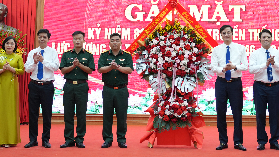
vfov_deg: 19.8
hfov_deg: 34.8
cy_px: 29
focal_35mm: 60
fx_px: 444
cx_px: 158
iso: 1000
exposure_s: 1/125
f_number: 2.8
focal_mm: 35
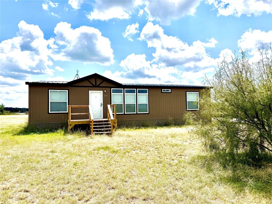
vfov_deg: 56.8
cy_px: 102
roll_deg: +0.7
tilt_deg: +2.4
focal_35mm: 24
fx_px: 189
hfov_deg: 71.6
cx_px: 136
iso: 80
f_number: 1.78
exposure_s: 1/10309
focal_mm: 6.76
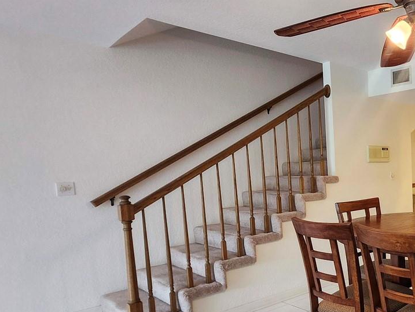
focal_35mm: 29
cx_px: 416
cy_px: 199
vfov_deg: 47.7
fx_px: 348
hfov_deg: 50.0
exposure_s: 1/60
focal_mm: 1.74
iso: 250
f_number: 2.2
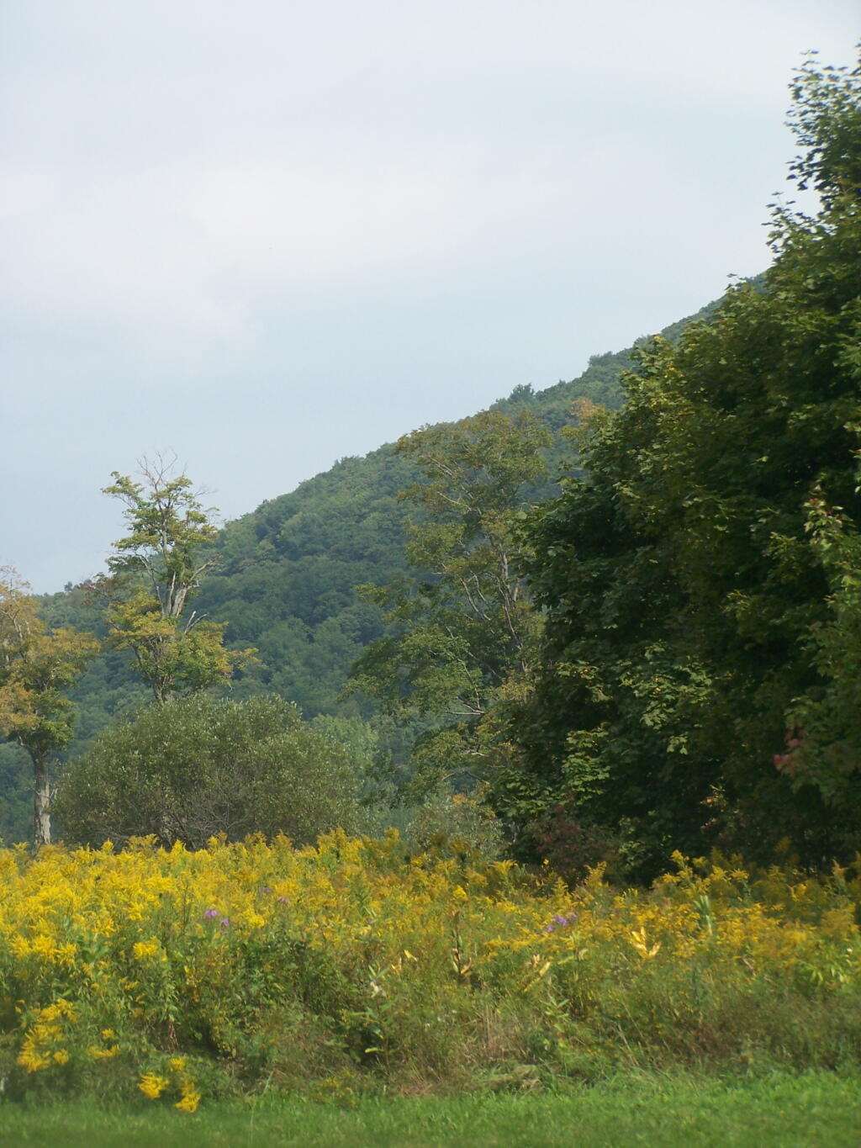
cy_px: 574
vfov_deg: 14.2
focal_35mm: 139
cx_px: 430
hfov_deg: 10.7
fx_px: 4609
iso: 80
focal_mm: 23.1
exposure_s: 1/1000
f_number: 3.2
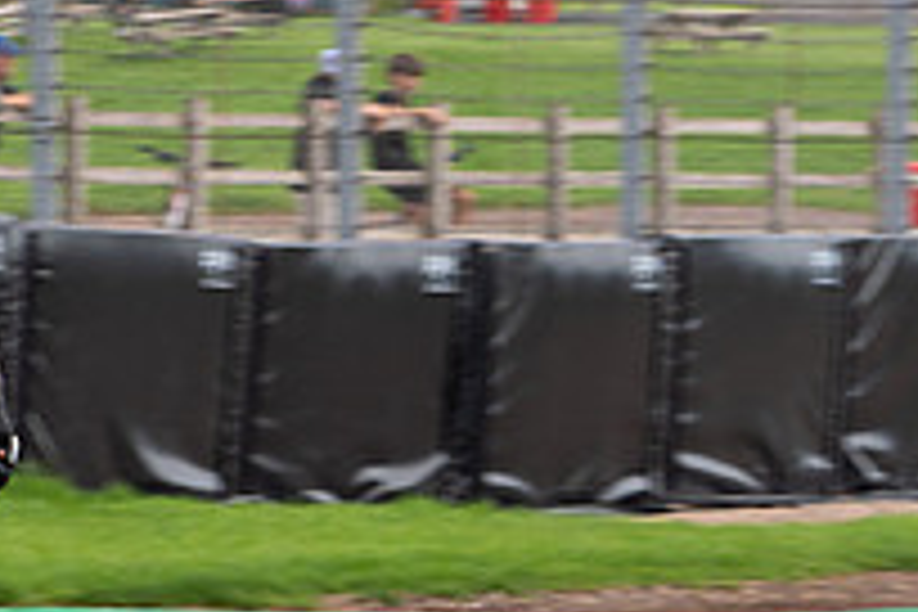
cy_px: 513
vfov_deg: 2.1
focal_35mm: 641
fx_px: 16344
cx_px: -162
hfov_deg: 3.2
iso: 320
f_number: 10
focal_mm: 189
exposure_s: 1/320
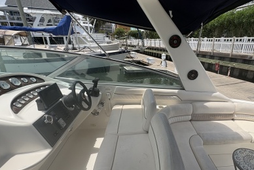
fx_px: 141
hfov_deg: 82.4
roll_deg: -1.2
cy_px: 95
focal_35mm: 20
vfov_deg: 61.8
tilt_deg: -18.6
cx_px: 158
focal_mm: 2.22
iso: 50
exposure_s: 1/1976
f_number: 2.2
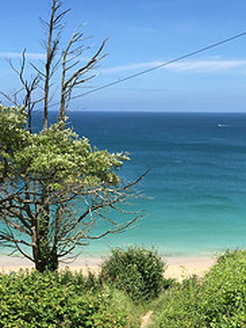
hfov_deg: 26.8
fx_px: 511
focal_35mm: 54
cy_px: 275
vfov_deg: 34.1
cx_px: 181
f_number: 2.2
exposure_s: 1/1883
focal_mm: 4.15
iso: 32
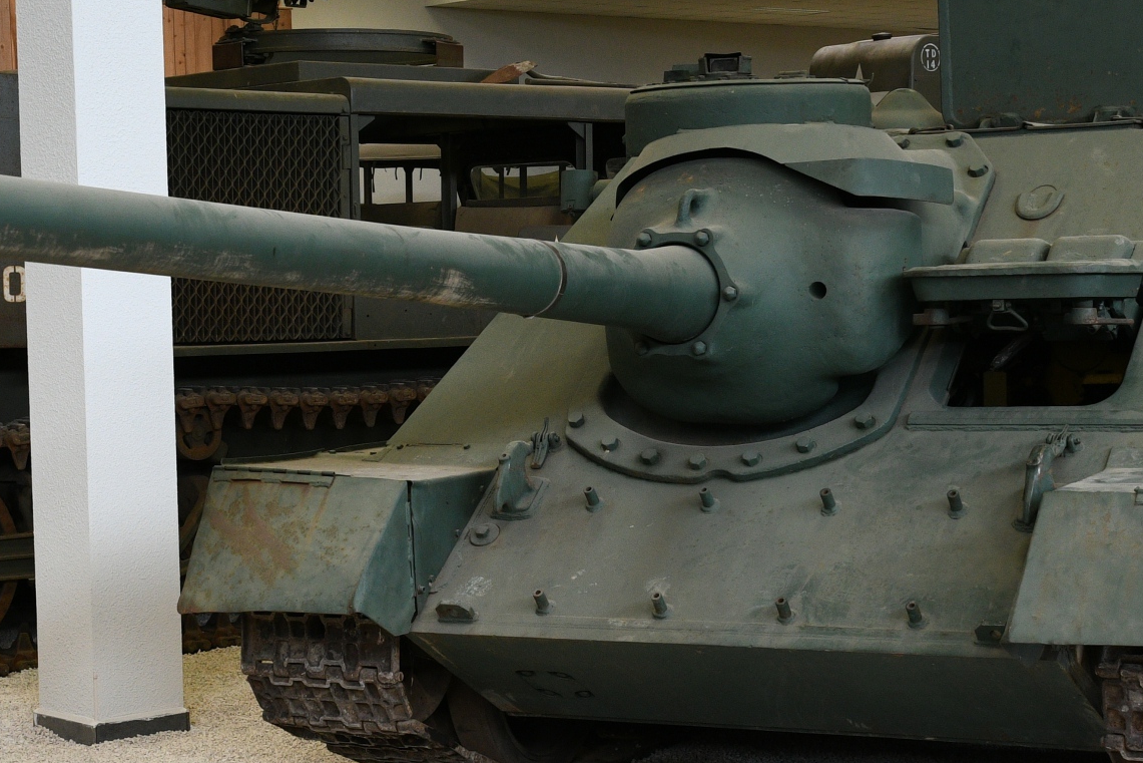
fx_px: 2604
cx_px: 562
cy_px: 444
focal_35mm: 82
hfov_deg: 24.8
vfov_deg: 16.6
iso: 800
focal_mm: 26
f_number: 5
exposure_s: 1/100
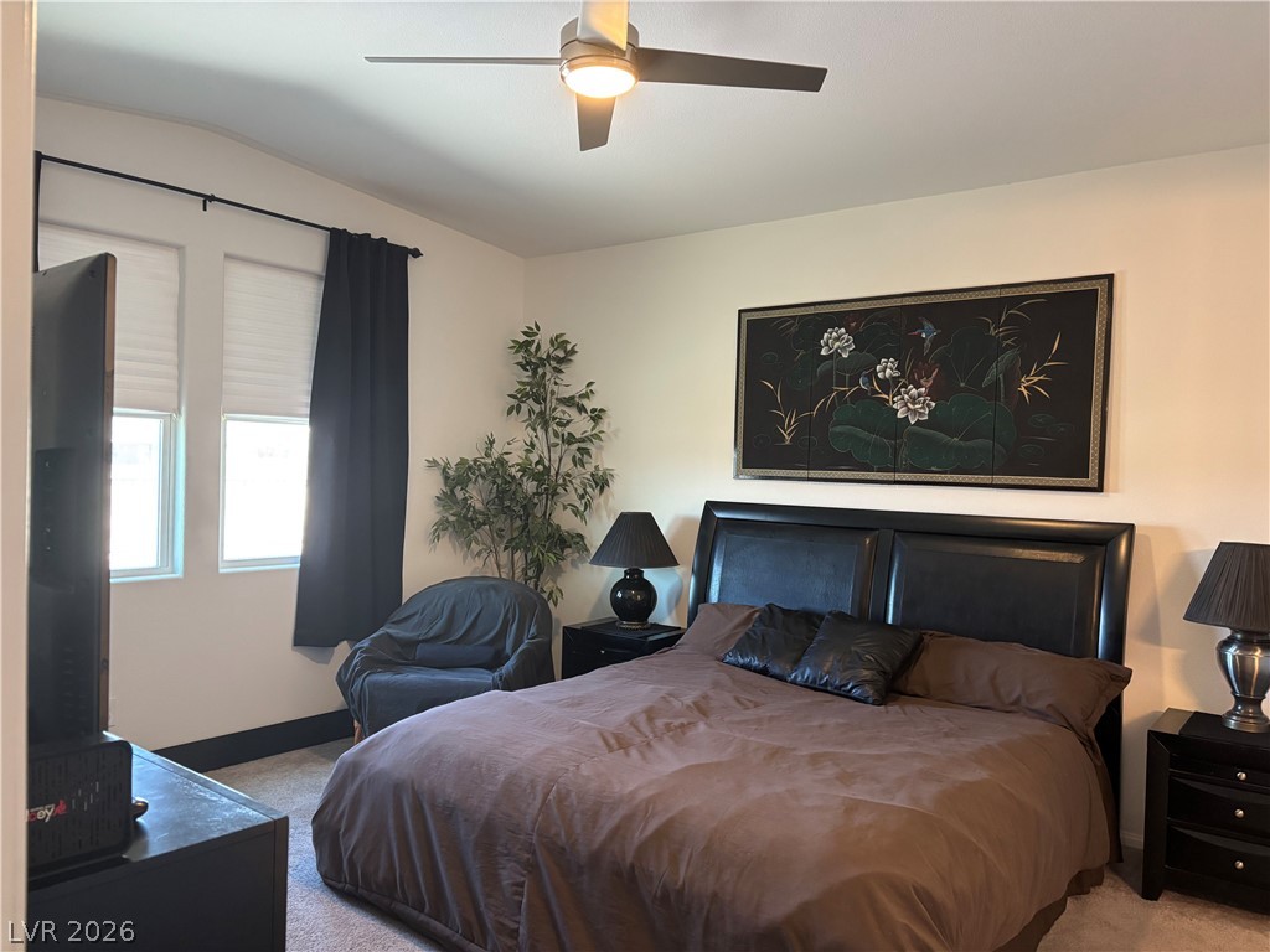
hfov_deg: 67.3
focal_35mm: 26
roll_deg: -1.2
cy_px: 476
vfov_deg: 53.1
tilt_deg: -0.9
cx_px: 635
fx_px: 954
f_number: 1.6
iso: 320
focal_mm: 5.96
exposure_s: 1/60
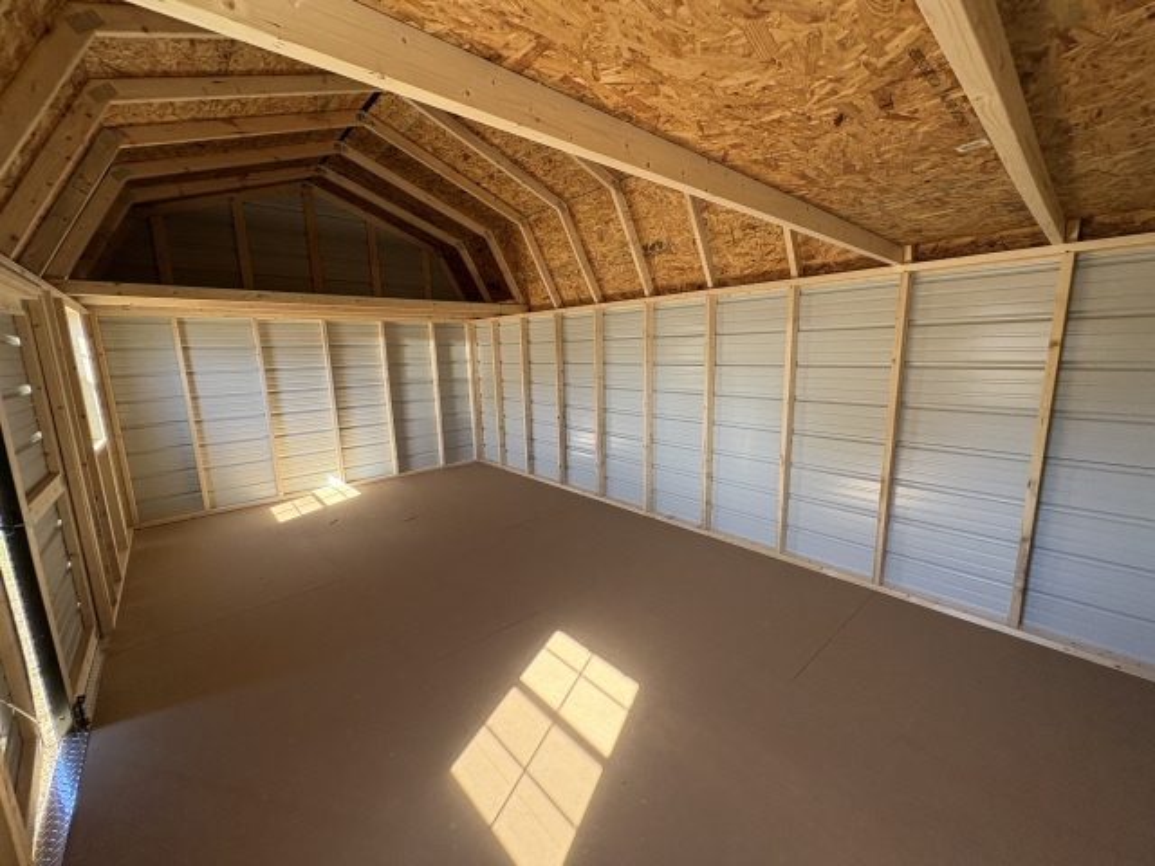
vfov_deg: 85.7
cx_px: 578
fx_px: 467
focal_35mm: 14
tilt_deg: -8.6
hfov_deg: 102.1
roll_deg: -1.3
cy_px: 433
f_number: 2.2
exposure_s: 1/99
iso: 125
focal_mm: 2.22
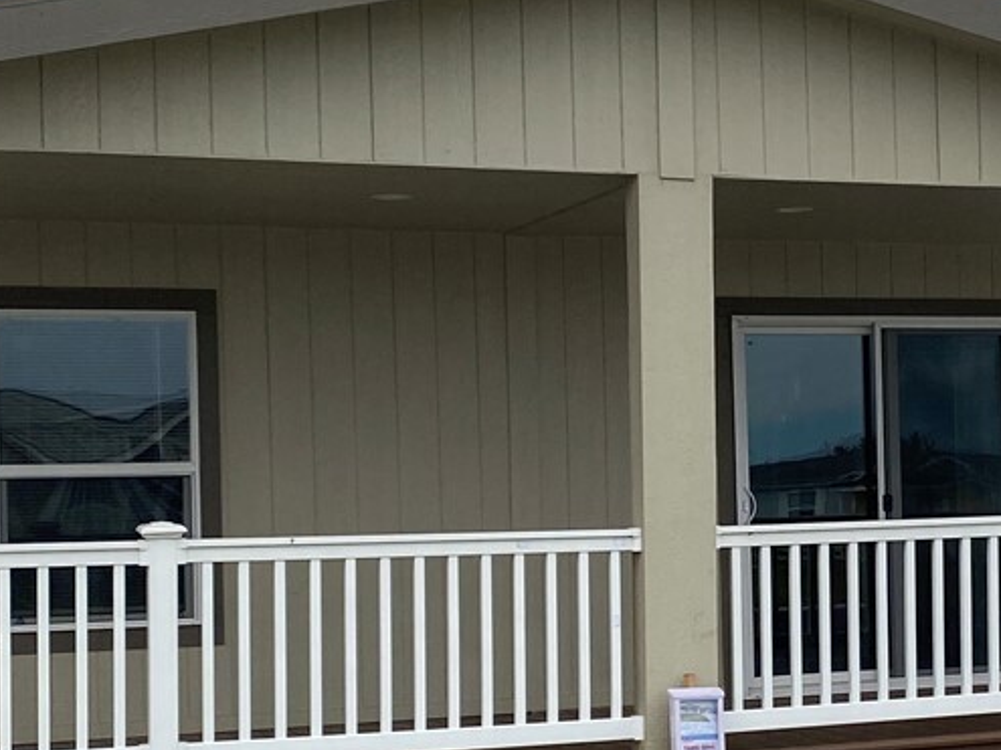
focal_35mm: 84
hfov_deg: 22.7
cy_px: 513
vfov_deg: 17.5
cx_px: 910
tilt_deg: +2.5
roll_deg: +1.7
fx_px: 2428
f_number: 1.8
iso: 32
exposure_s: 1/4274
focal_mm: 4.25
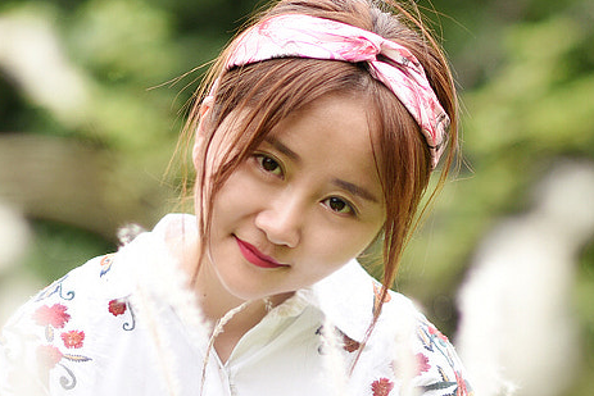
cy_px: 415
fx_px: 4852
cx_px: 404
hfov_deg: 7.0
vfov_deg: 4.7
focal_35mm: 294
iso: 250
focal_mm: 85
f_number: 1.8
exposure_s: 1/2000
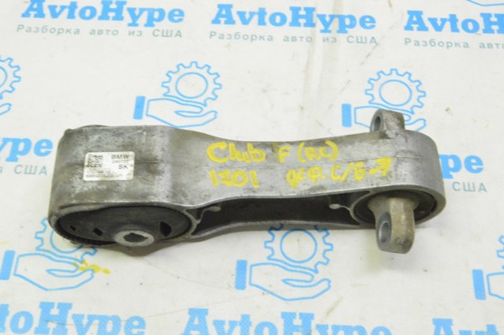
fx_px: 671
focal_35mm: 48
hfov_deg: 41.2
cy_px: 168
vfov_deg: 28.0
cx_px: 252
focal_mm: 32
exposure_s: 1/20
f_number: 20
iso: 6400
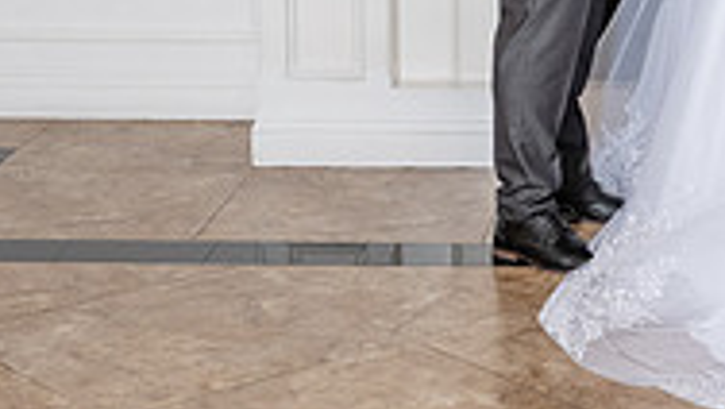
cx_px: 727
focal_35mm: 120
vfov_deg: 9.9
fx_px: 2308
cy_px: -161
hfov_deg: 17.4
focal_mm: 32
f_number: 4.5
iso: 640
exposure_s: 1/160
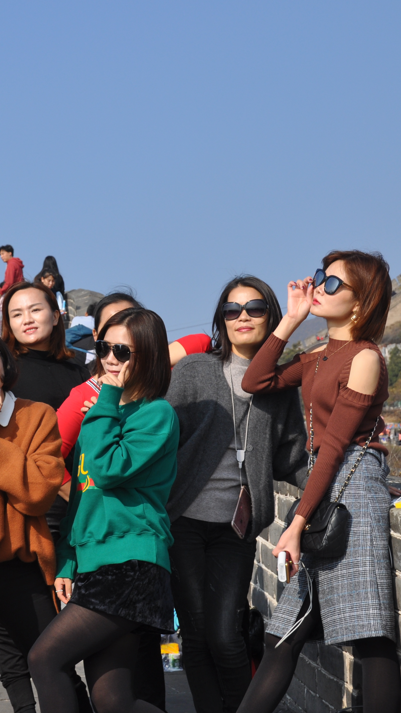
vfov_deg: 27.9
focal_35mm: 76
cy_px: 358
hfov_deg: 15.5
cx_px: -25
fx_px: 1437
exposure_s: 1/400
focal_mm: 32
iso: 200
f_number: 10
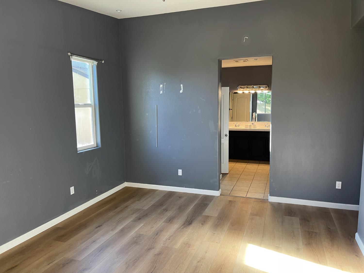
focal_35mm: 25
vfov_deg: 54.9
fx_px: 263
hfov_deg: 69.4
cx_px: 182
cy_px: 136
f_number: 1.6
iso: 80
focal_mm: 5.1
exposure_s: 1/60
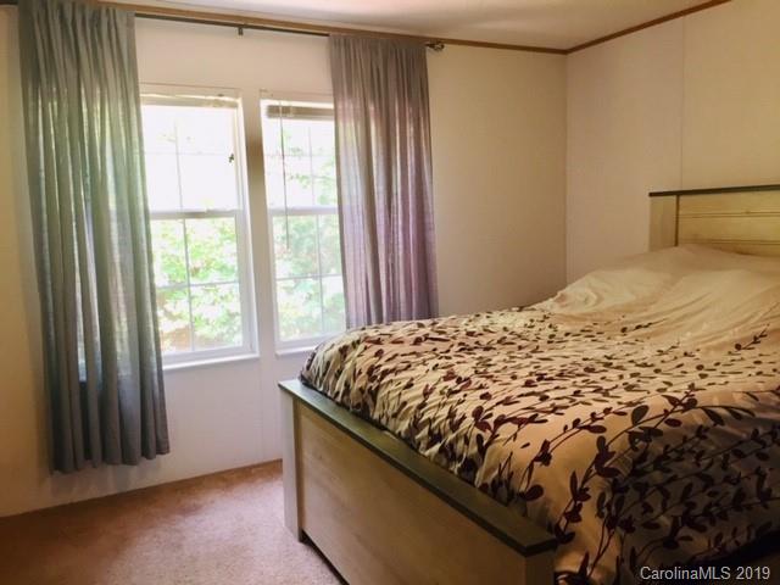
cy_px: 292
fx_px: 653
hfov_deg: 61.7
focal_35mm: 29
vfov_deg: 48.2
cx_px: 390
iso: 40
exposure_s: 1/30
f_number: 2.2
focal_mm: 4.15
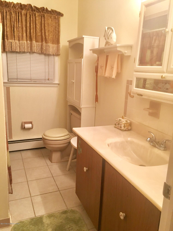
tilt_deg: -13.3
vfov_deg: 61.7
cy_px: 116
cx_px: 86
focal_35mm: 29
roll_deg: -0.5
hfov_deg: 48.2
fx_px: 193
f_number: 2.2
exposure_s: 1/30
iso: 100
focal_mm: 4.15
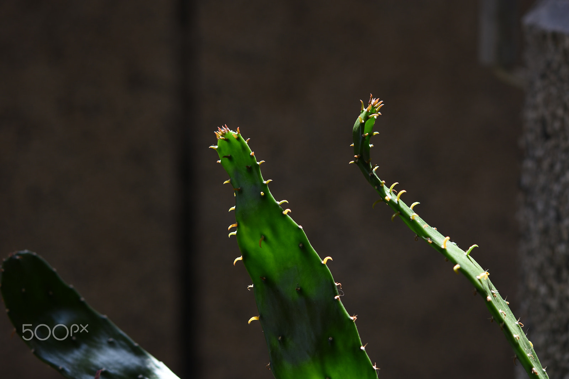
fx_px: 1422
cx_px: 284
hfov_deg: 22.6
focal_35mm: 90
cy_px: 190
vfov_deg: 15.2
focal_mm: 60
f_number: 3.5
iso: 100
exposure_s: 1/320
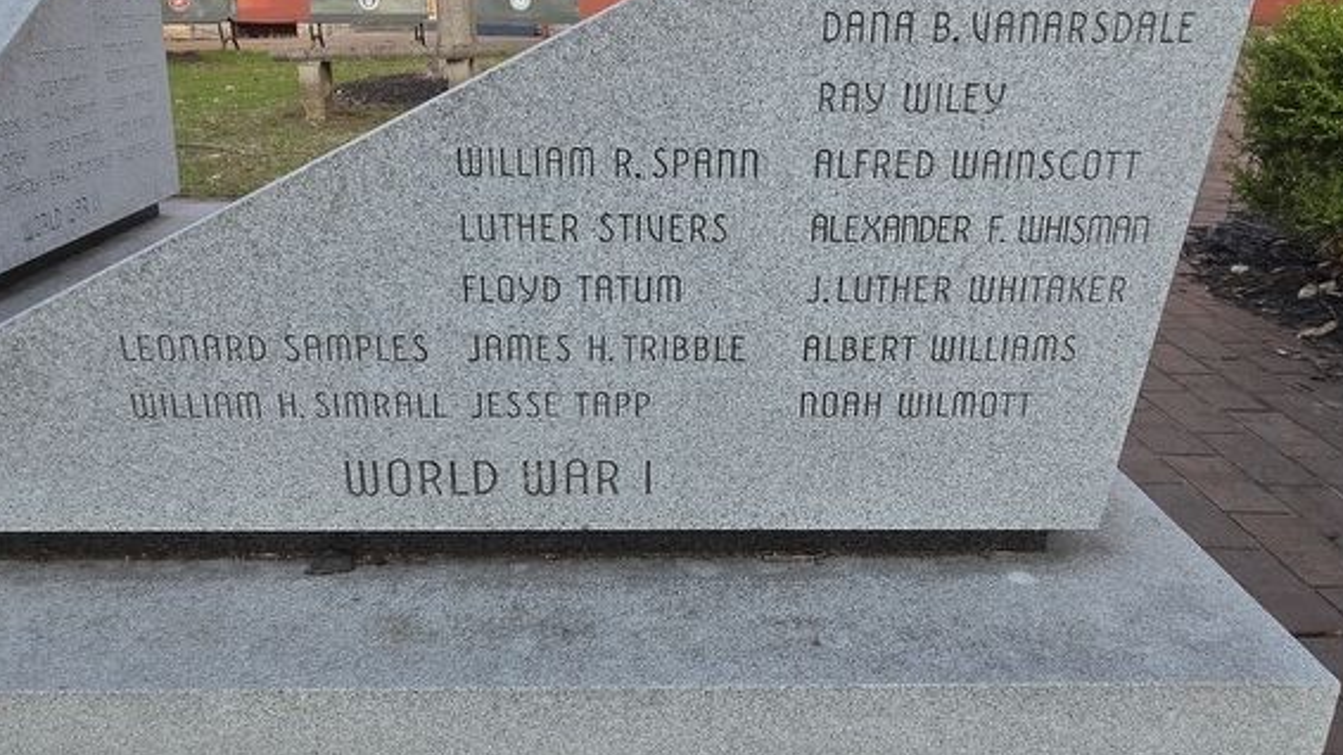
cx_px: 692
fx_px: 712
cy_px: 261
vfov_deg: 54.9
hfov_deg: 86.6
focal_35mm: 20
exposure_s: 1/294
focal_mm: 2.2
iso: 50
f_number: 2.2
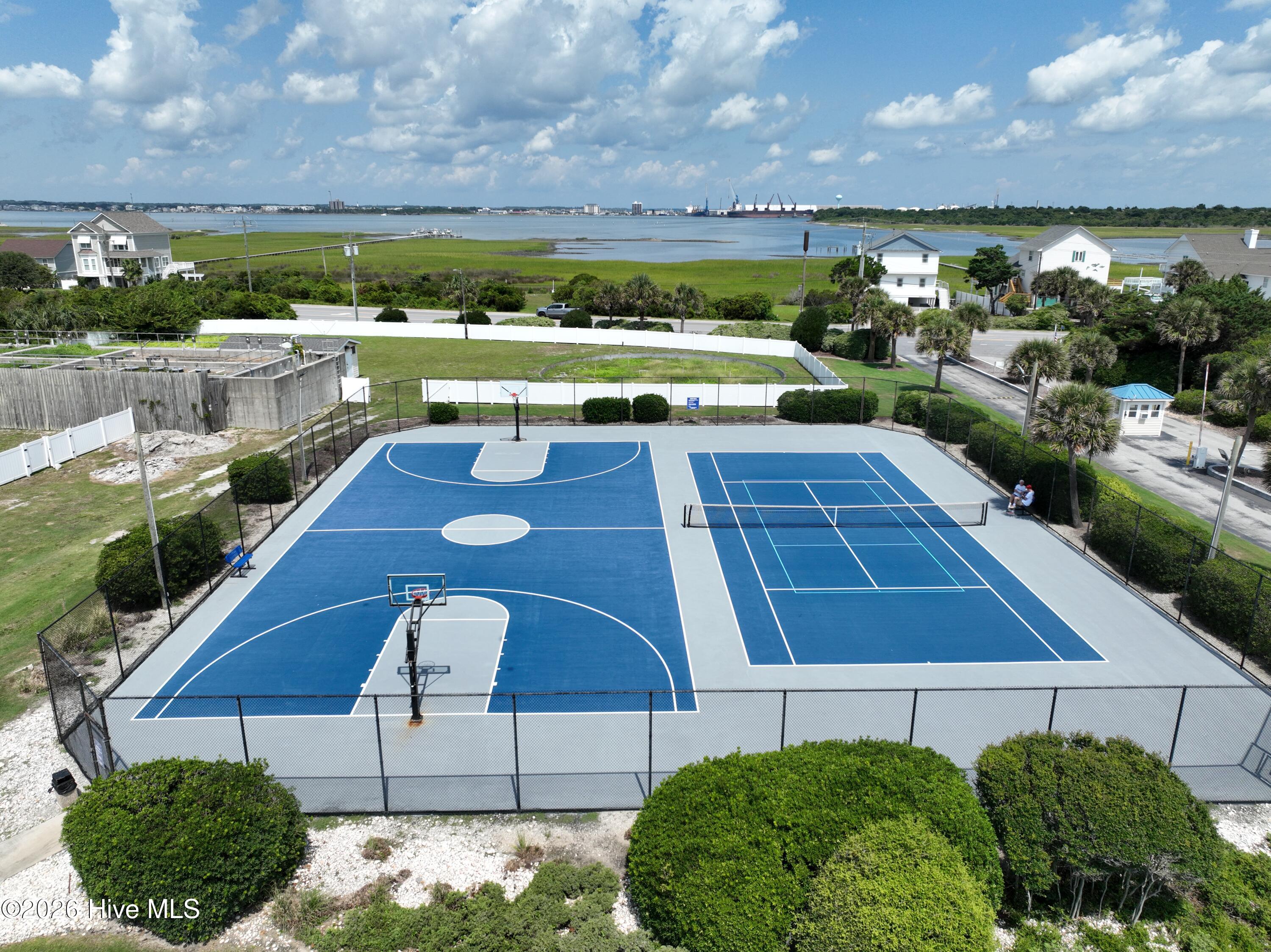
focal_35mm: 24
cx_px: 636
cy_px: 476
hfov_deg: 71.6
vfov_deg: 56.8
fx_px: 881
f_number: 2.8
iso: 100
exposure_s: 1/2000
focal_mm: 12.29
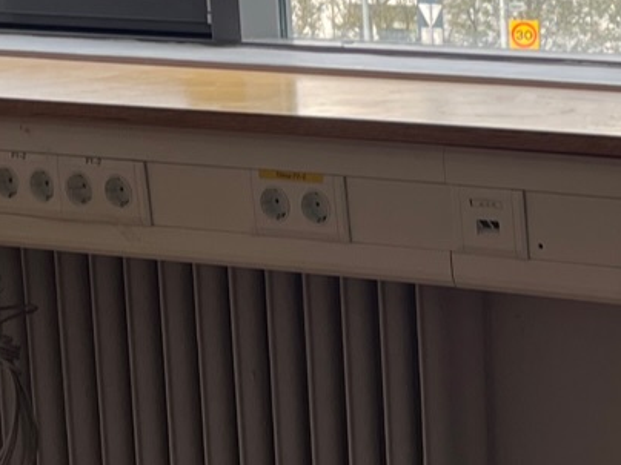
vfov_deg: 11.1
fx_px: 2368
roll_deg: +0.1
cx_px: 980
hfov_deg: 13.9
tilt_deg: -13.7
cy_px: 447
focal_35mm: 132
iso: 40
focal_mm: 5.1
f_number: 1.6
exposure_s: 1/200
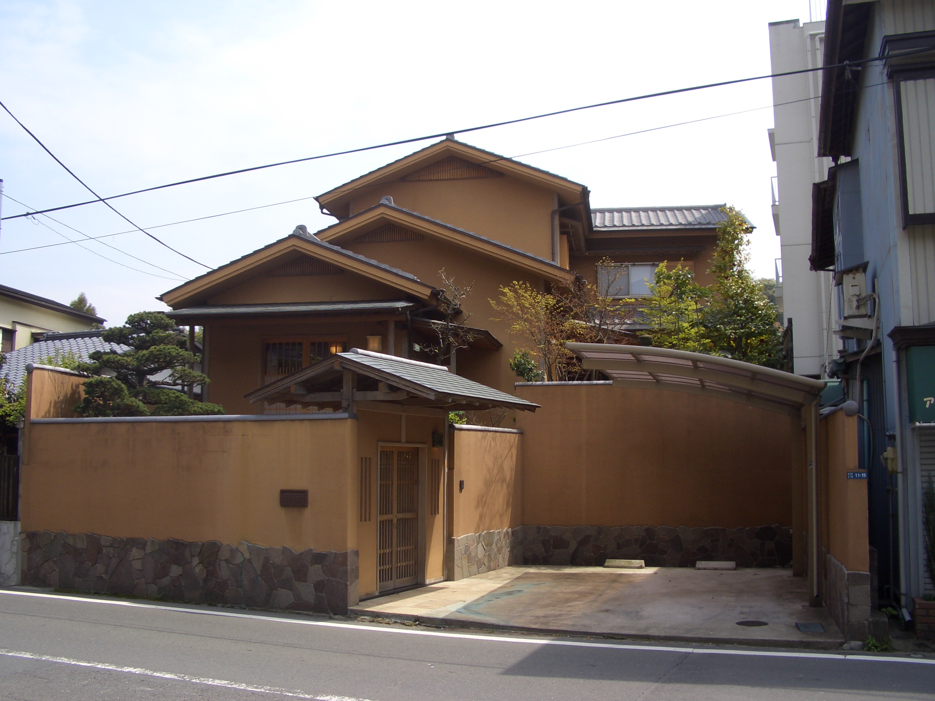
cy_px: 350
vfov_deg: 40.7
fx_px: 945
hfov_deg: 52.6
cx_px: 468
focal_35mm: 35
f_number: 4.3
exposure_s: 1/320
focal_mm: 5.8
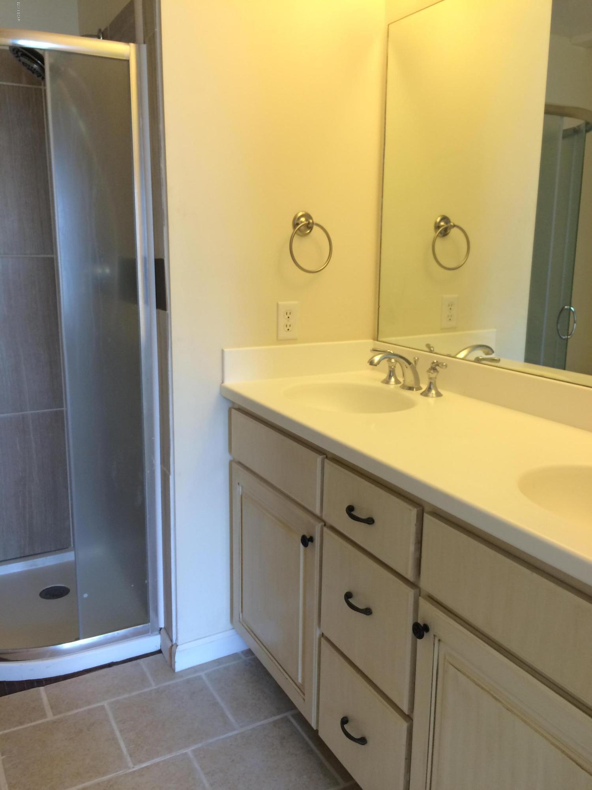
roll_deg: +0.5
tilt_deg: -14.8
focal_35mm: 29
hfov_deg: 48.2
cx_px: 296
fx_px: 661
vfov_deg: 61.7
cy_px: 395
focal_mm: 4.15
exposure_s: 1/30
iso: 64
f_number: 2.2
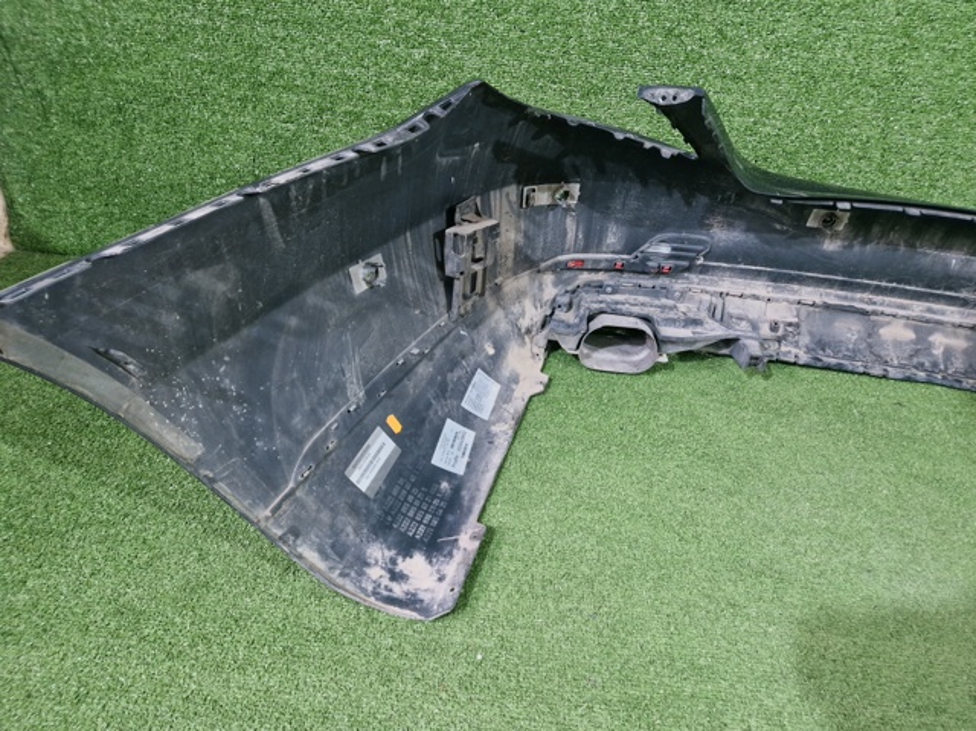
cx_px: 488
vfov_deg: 58.8
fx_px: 648
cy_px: 366
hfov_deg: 74.0
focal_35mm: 23
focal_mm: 5.4
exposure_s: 1/50
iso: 400
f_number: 1.8
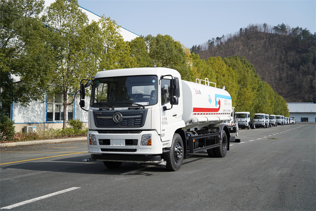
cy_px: 106
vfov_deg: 35.0
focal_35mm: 38
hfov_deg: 50.7
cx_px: 158
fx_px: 333
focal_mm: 38
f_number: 3.2
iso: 100
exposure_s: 1/1000
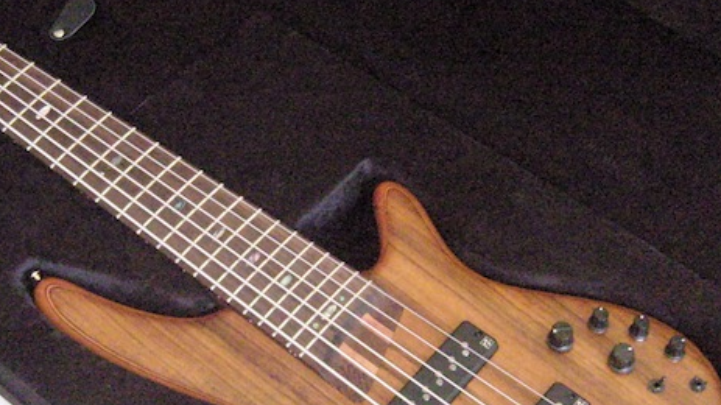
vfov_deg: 16.7
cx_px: 223
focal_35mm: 72
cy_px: 283
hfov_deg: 29.1
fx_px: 1376
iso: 3200
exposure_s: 1/250
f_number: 2.8
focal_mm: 7.3
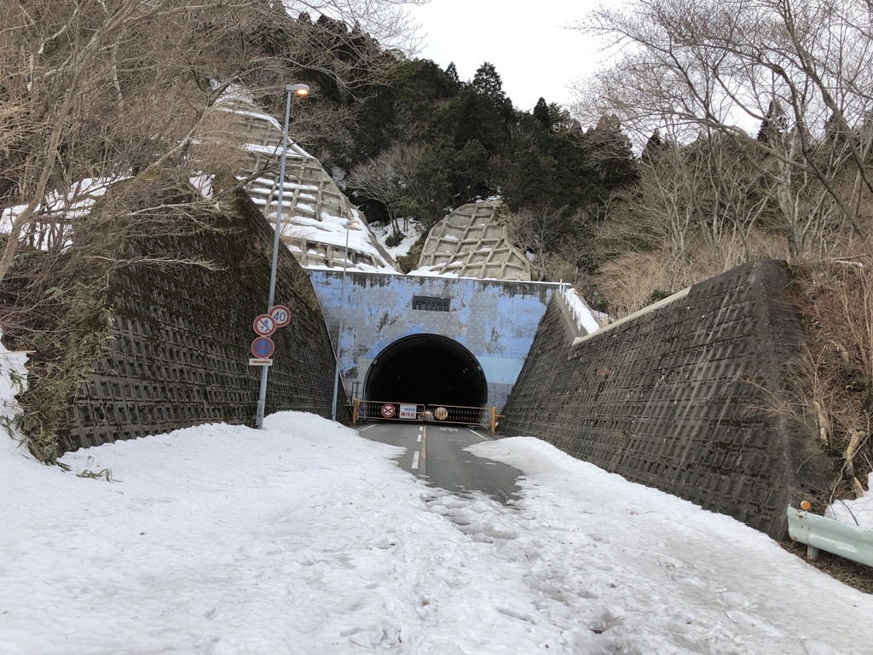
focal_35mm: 28
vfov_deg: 49.7
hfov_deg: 63.4
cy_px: 328
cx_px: 436
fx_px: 706
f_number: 1.8
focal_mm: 4
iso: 20
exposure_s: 1/716
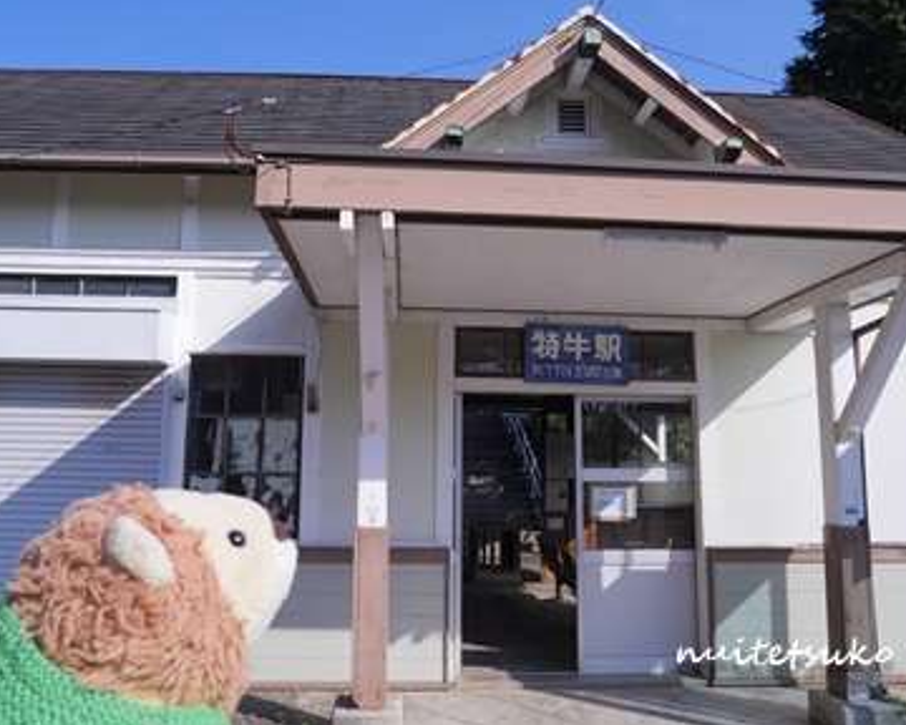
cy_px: 352
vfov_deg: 54.9
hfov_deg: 66.0
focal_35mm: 26
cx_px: 443
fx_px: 697
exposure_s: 1/500
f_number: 7.1
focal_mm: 12
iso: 250
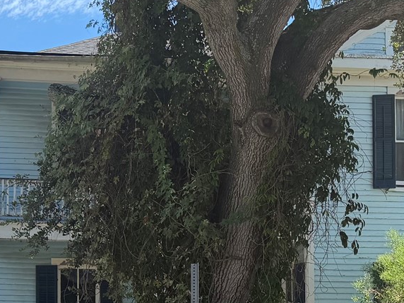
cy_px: 307
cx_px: 75
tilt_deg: +3.0
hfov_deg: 22.4
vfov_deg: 16.8
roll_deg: +0.0
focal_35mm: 86
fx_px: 1004
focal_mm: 6.76
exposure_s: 1/2525
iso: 100
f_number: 1.78
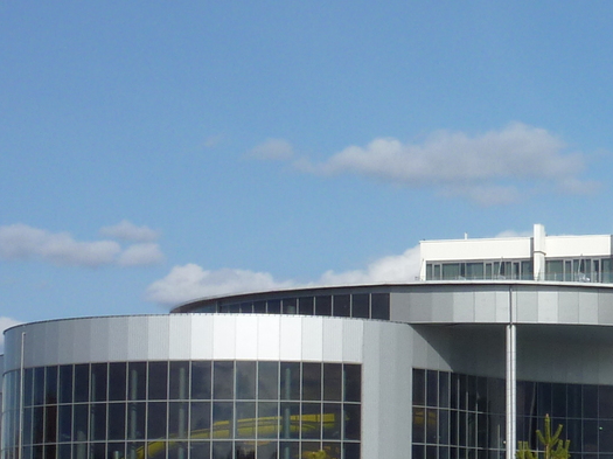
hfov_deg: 15.3
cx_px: 820
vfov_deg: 12.1
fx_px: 2159
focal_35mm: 122
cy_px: 364
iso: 80
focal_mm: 6.5
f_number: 5.6
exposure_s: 1/500
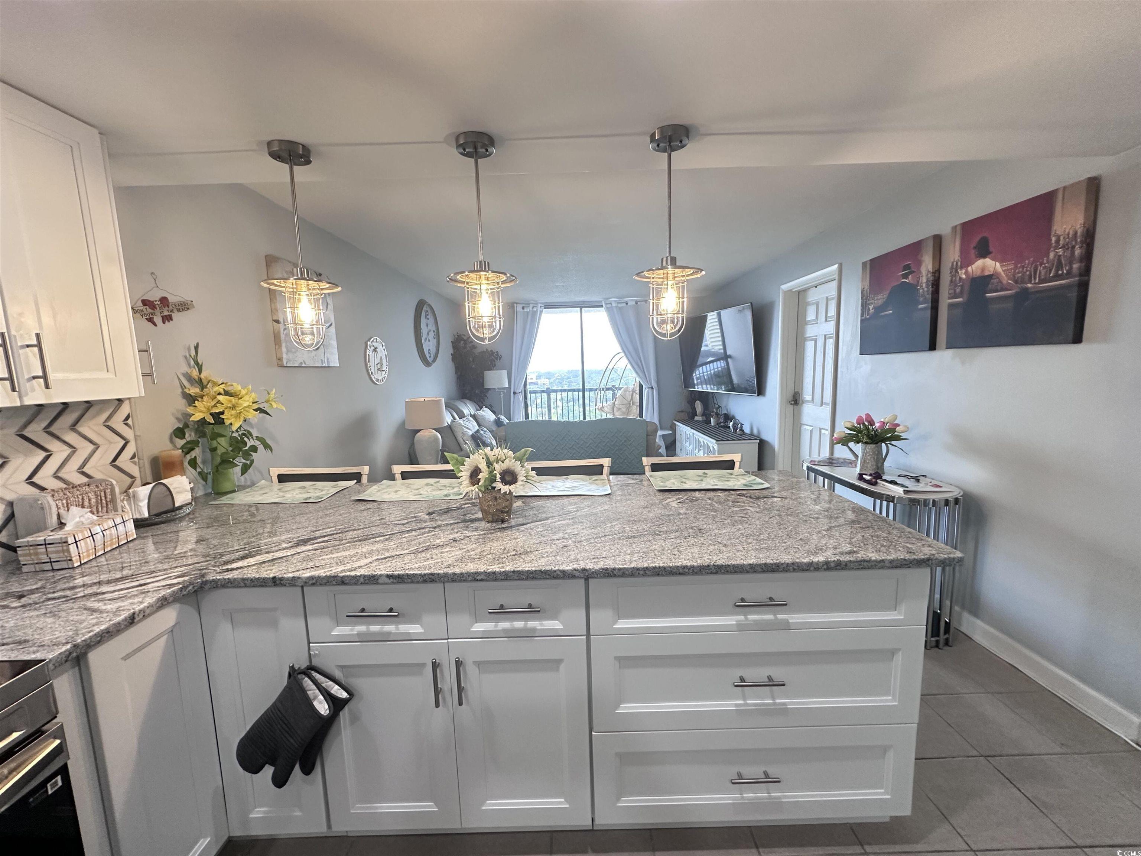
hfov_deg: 102.1
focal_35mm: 14
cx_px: 570
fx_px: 461
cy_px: 428
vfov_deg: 85.7
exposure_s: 1/120
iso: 250
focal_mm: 2.22
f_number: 2.2
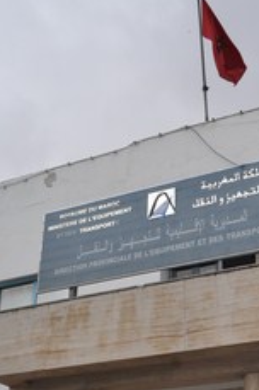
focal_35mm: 56
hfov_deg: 24.0
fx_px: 606
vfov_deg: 34.6
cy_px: 310
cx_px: 171
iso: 200
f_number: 9
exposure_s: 1/200
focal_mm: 19
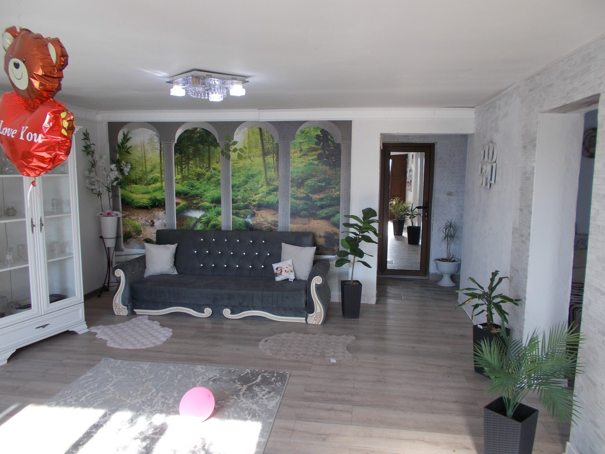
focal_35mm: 26
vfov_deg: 53.1
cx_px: 302
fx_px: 454
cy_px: 227
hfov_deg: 67.3
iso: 80
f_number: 3.2
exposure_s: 1/25
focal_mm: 4.6
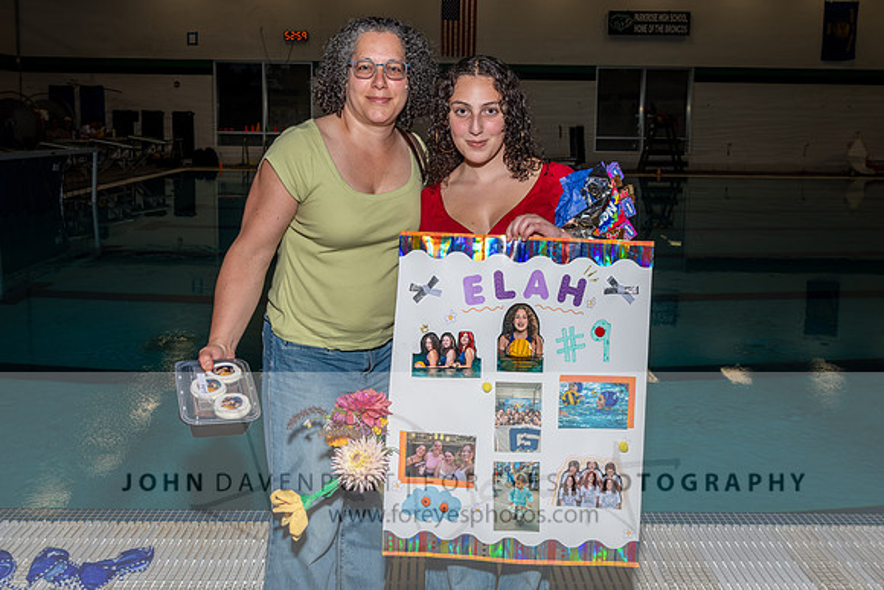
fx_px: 872
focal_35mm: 35
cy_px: 213
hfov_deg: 53.8
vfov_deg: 37.1
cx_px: 449
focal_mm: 24
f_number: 8
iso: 100
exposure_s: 1/200
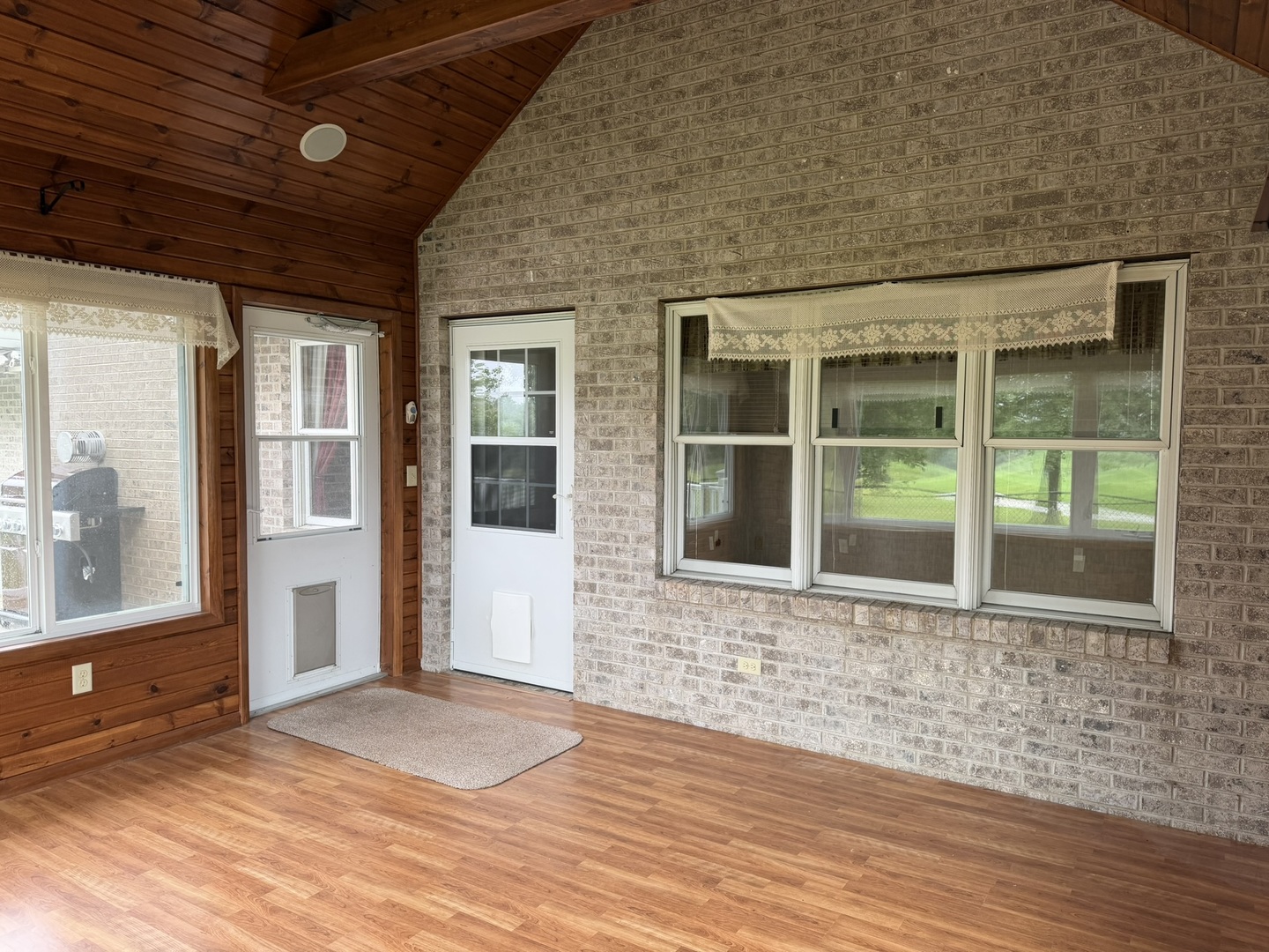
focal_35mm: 24
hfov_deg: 71.6
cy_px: 476
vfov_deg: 56.8
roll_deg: +1.1
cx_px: 634
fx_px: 880
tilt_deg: -1.9
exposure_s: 1/121
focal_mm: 6.76
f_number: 1.78
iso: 80
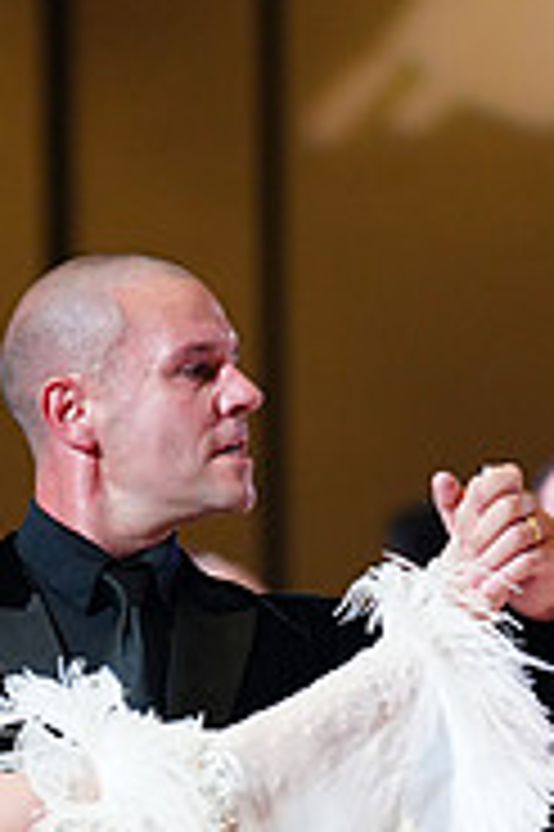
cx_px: 137
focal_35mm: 401
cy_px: 1273
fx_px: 9273
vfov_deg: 5.1
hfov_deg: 3.4
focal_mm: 128
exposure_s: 1/400
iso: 2000
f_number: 2.8
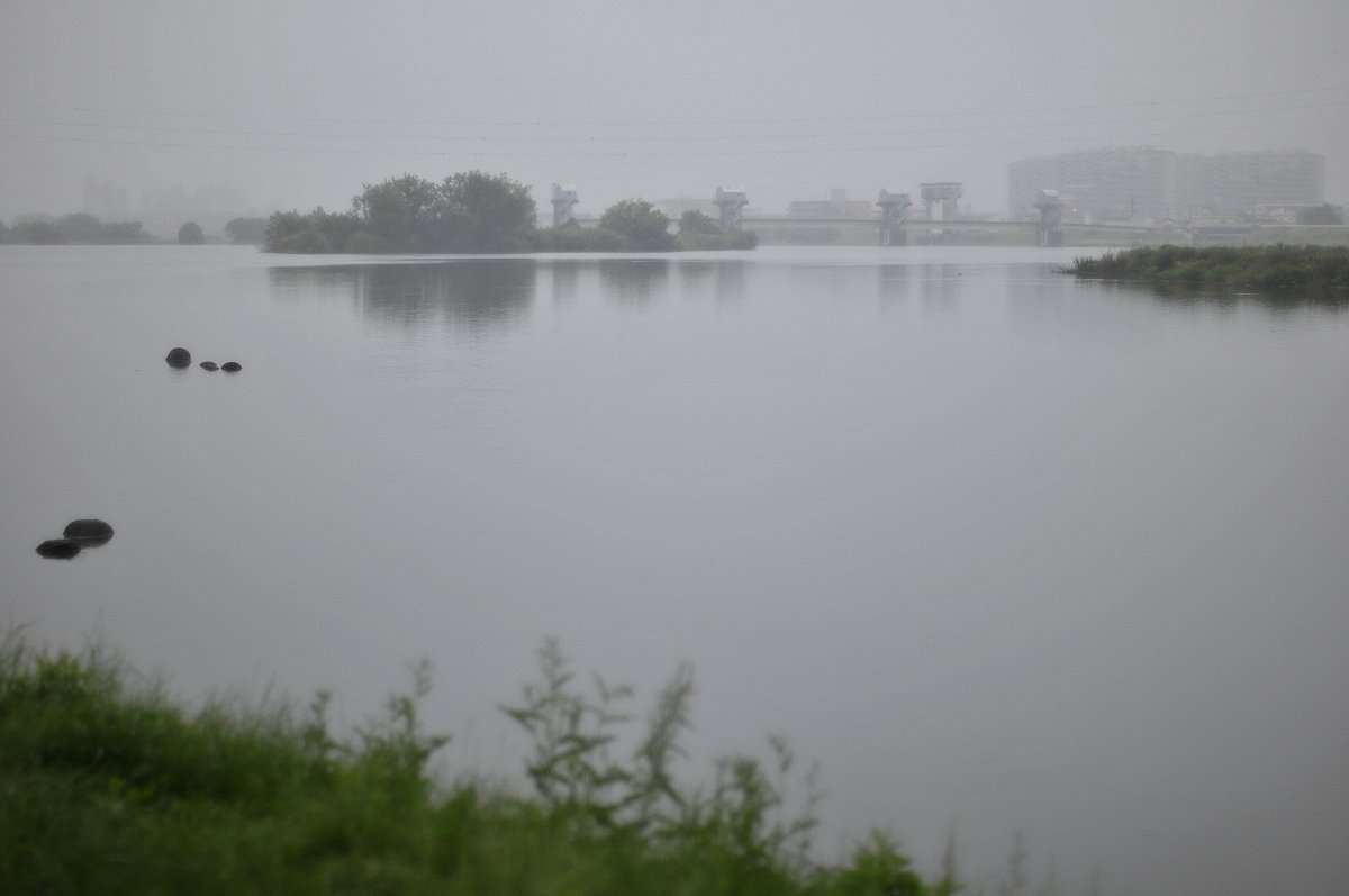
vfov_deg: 18.1
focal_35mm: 75
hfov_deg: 27.0
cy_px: 448
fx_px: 2807
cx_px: 674
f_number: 1.2
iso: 200
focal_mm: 50
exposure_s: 1/1600
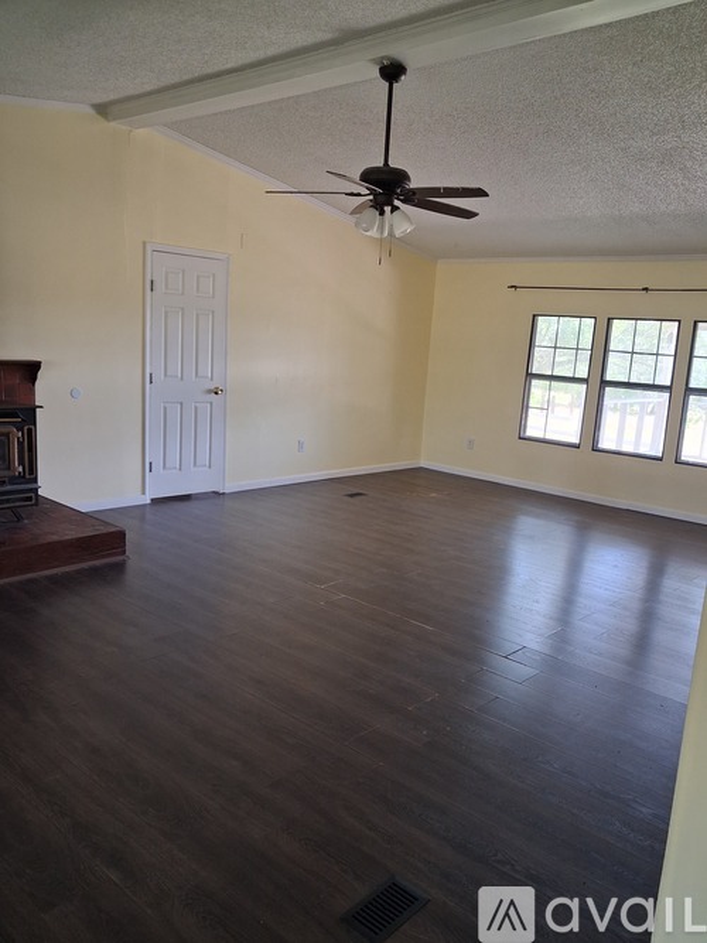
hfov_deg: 51.3
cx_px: 354
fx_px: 736
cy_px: 472
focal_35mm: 27
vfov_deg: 65.3
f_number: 1.8
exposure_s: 1/60
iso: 250
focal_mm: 4
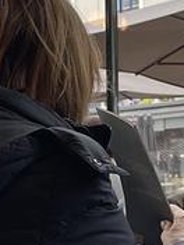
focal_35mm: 118
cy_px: 244
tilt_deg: -4.5
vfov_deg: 16.4
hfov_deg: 12.2
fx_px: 836
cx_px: -61
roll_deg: +2.0
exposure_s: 1/100
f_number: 1.6
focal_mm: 4.2
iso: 40
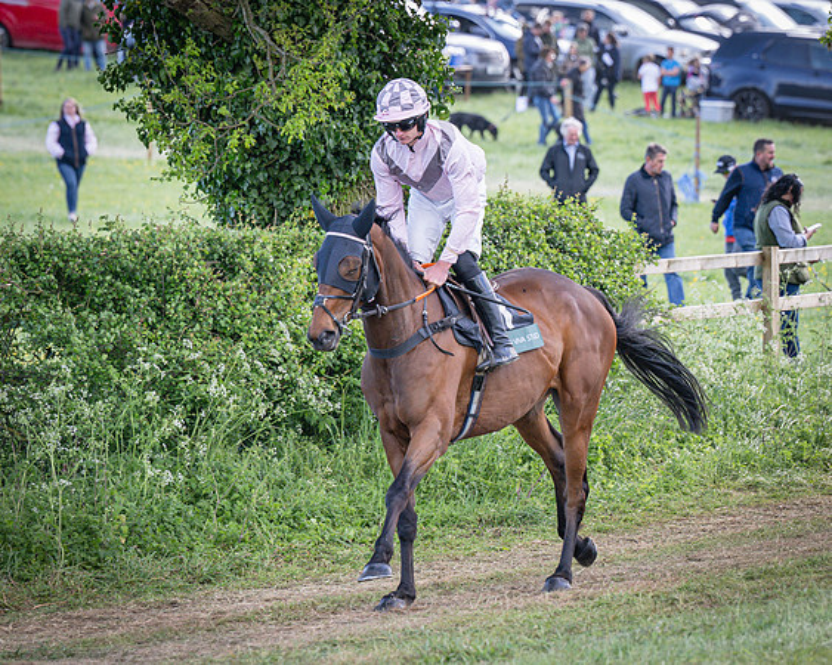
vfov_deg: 5.1
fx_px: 7494
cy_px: 355
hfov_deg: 6.4
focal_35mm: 304
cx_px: 392
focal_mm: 165
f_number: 4
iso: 400
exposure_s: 1/640
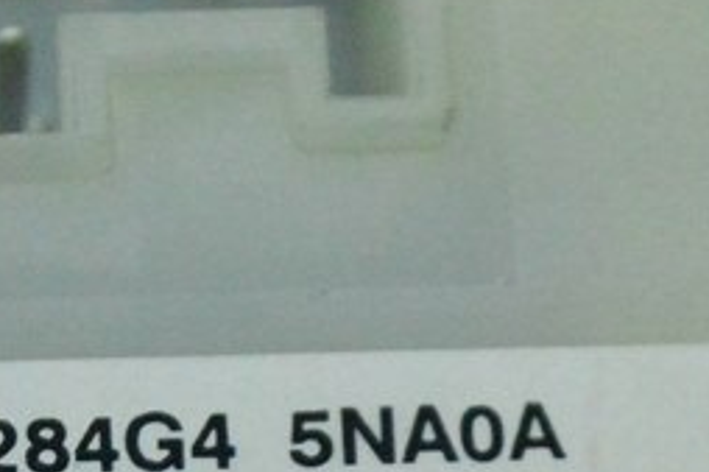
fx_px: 6200
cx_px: 329
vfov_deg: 4.3
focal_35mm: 315
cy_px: 867
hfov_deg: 6.5
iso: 6400
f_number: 6.3
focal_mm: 52
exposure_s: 1/800
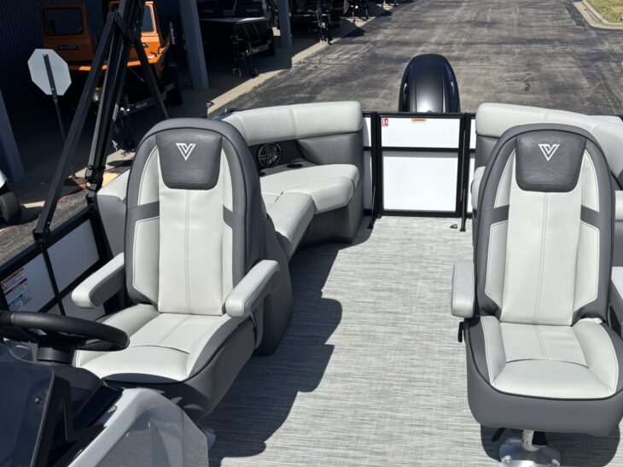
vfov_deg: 37.0
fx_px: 684
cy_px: 340
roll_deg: +1.7
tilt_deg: -28.1
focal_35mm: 38
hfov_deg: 48.6
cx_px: 387
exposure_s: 1/5952
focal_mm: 5.96
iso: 50
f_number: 1.6
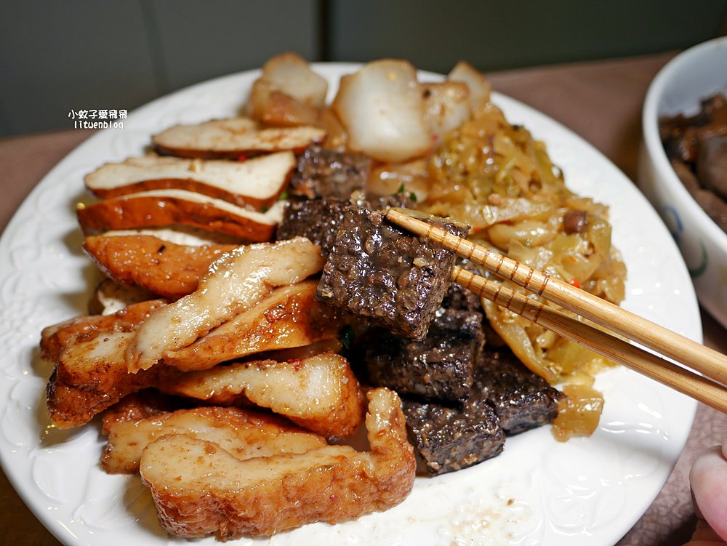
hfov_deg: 63.4
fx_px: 588
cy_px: 273
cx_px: 364
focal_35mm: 28
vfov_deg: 49.8
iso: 200
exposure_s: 1/60
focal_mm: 14
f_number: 2.5
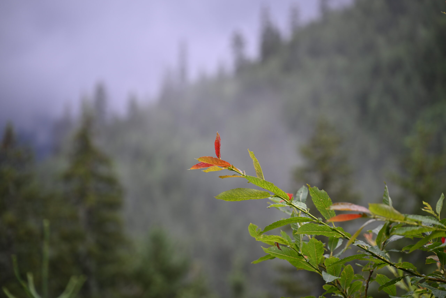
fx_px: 1487
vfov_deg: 11.4
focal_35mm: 120
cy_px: 149
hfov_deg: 17.1
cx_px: 223
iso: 100
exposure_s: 1/250
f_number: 4
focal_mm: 120
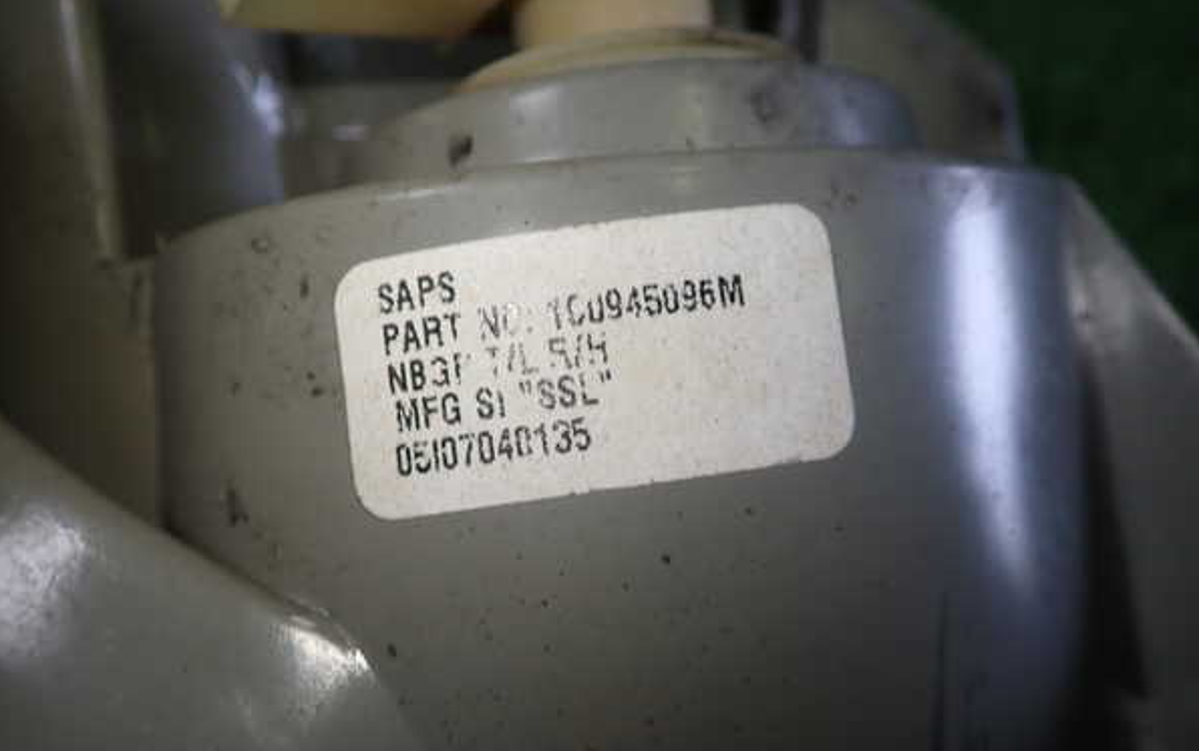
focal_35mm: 32
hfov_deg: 59.6
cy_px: 401
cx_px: 597
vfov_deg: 39.4
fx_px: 1046
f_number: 2.3
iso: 100
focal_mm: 5.4
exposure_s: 1/80
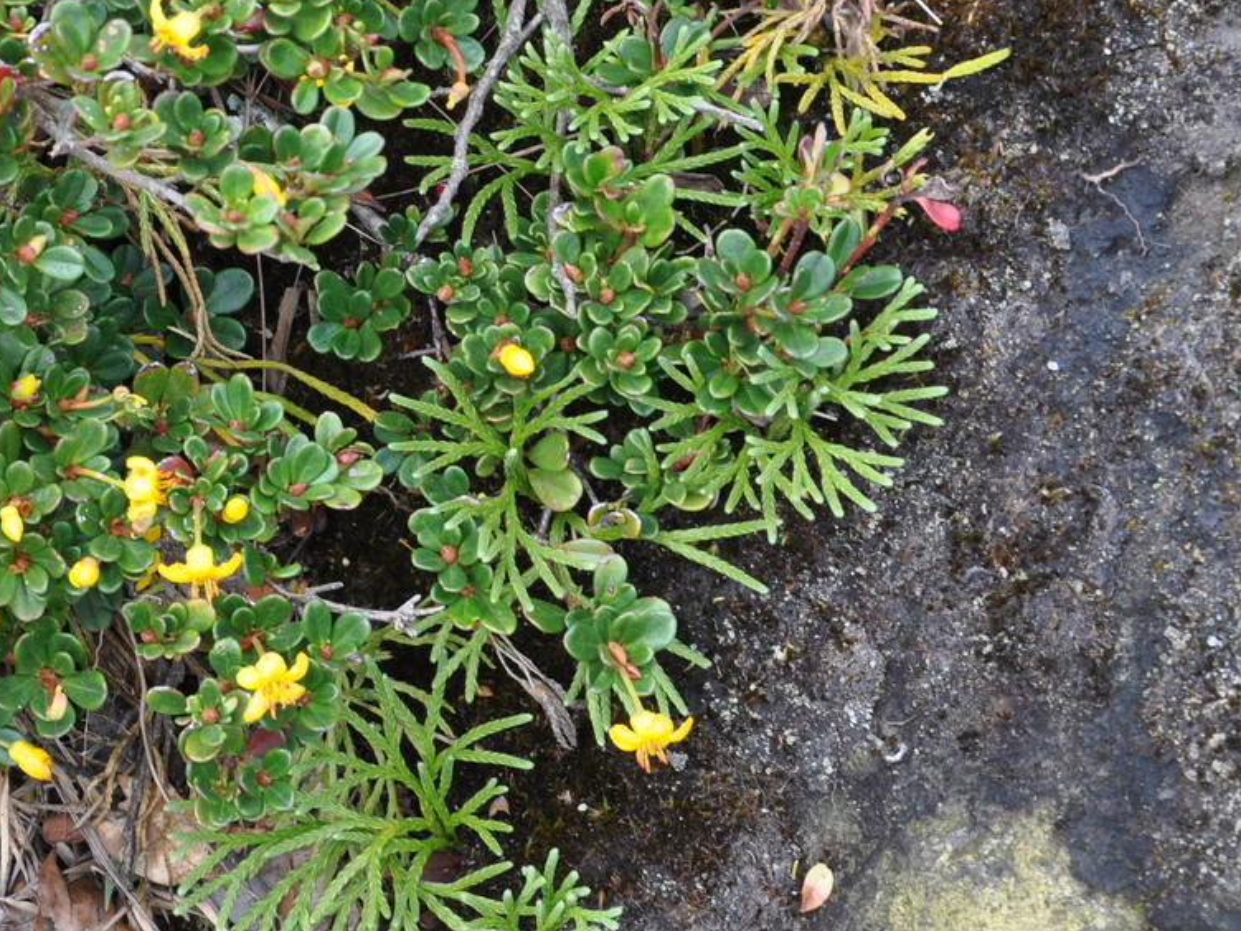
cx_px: 130
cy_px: 276
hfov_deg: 16.9
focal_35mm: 115
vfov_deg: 12.9
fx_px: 4123
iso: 200
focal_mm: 40
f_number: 9
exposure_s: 1/80
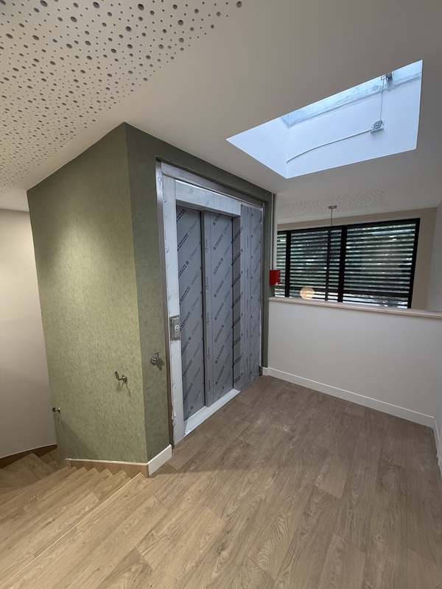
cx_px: 221
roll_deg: +1.0
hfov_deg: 85.7
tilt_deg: -8.7
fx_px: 238
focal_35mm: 14
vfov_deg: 102.1
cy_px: 294
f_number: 2.2
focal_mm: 2.22
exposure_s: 1/121
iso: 320
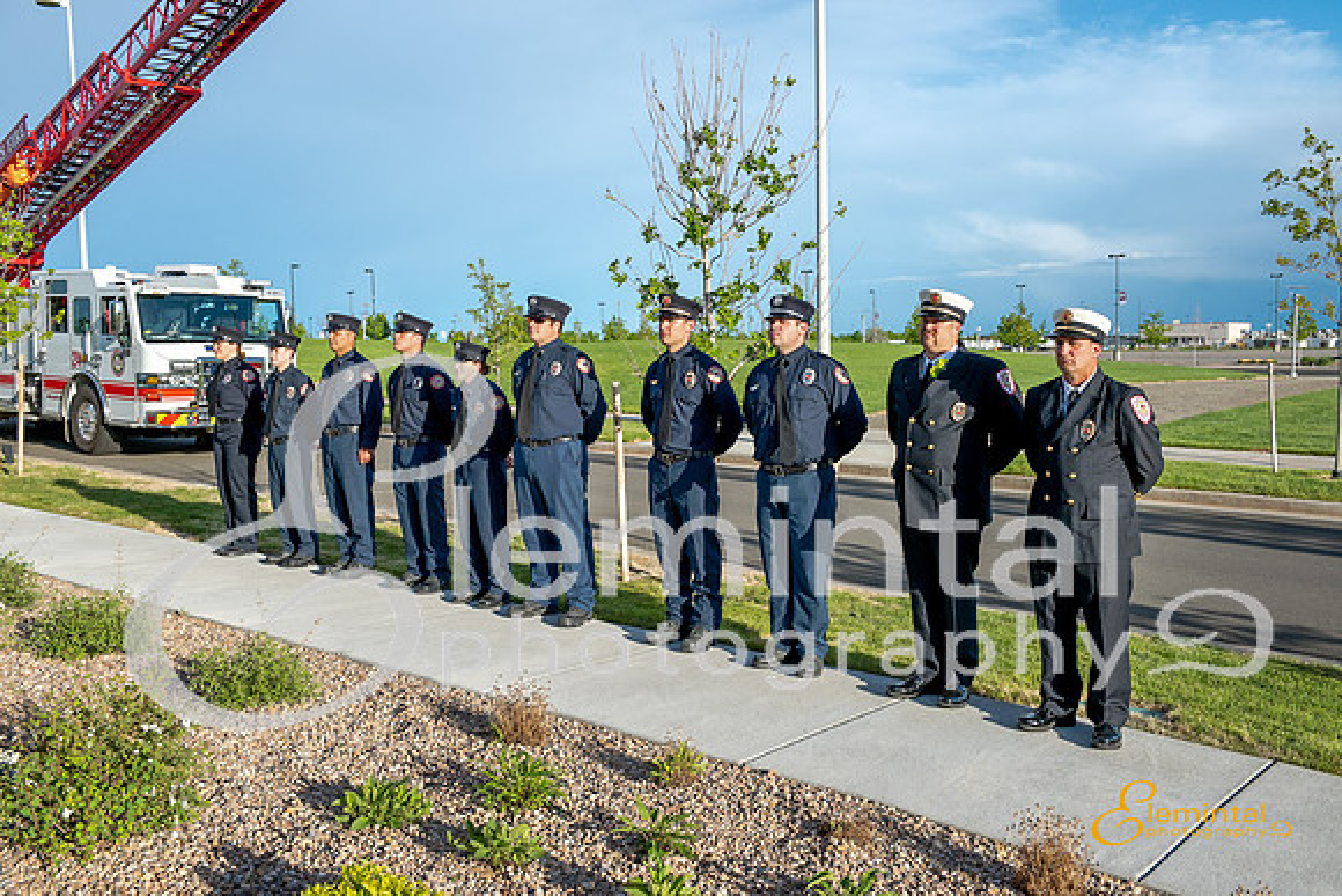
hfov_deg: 58.7
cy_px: 448
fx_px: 1193
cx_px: 671
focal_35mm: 32
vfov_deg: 41.1
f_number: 6.3
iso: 320
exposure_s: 1/1250
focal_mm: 32
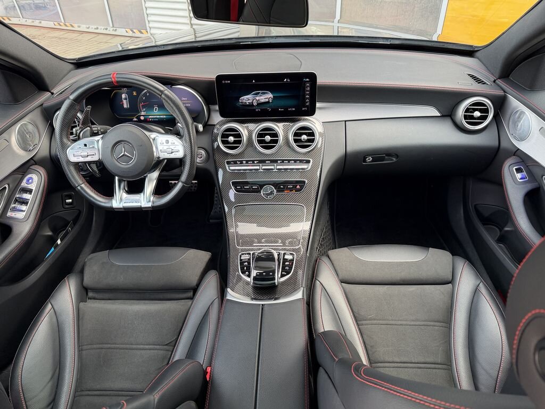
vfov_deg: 56.8
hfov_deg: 71.6
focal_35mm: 24
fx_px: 378
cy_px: 204
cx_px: 272
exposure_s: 1/71
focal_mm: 6.76
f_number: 1.78
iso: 125
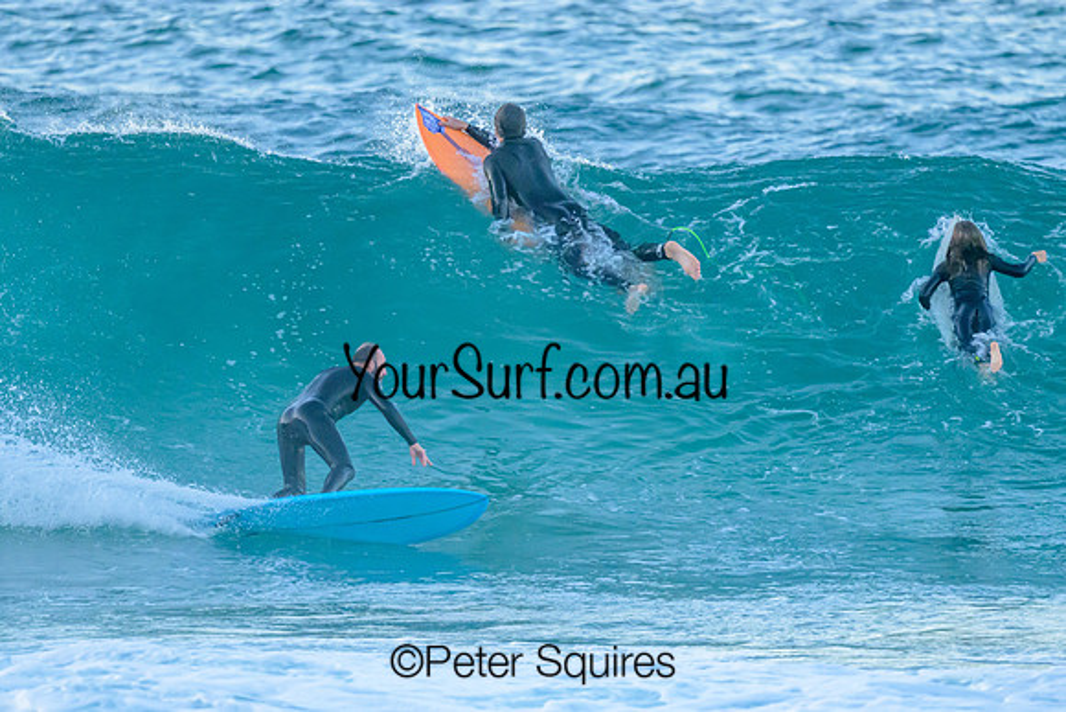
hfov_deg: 2.1
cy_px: 374
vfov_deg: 1.4
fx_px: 28586
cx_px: 447
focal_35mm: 965
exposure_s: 1/1250
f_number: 6.3
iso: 3200
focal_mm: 800
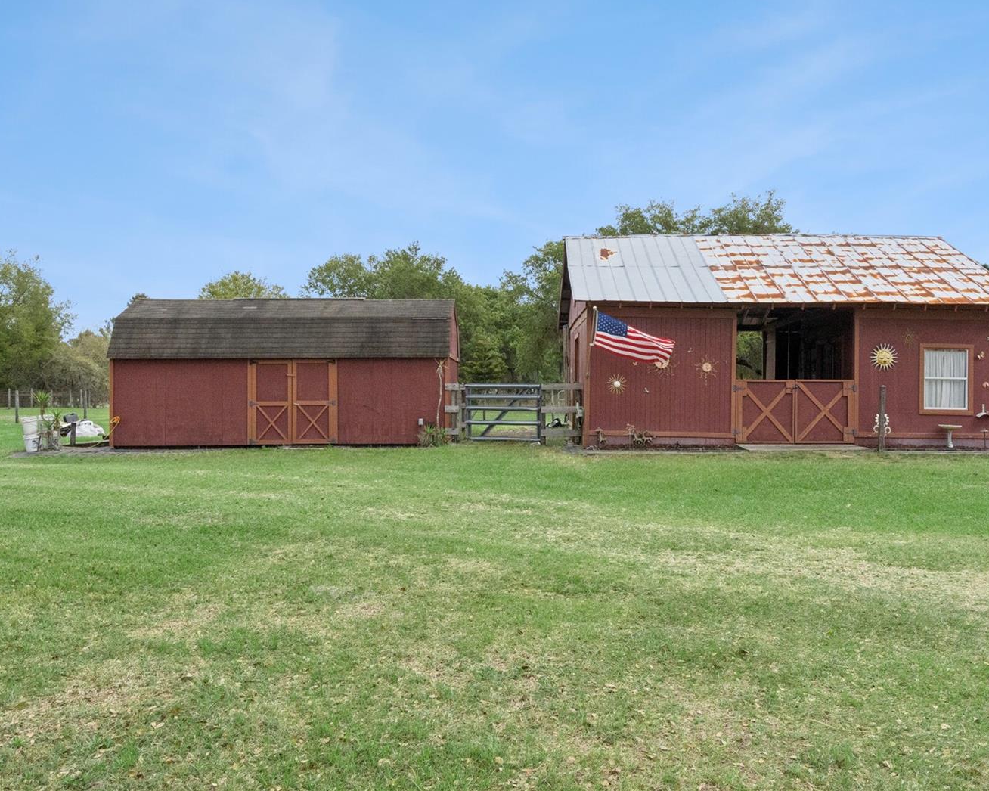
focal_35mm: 31
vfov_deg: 47.1
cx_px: 538
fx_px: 907
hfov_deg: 57.1
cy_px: 389
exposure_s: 1/2000
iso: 1600
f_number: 11
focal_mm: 18
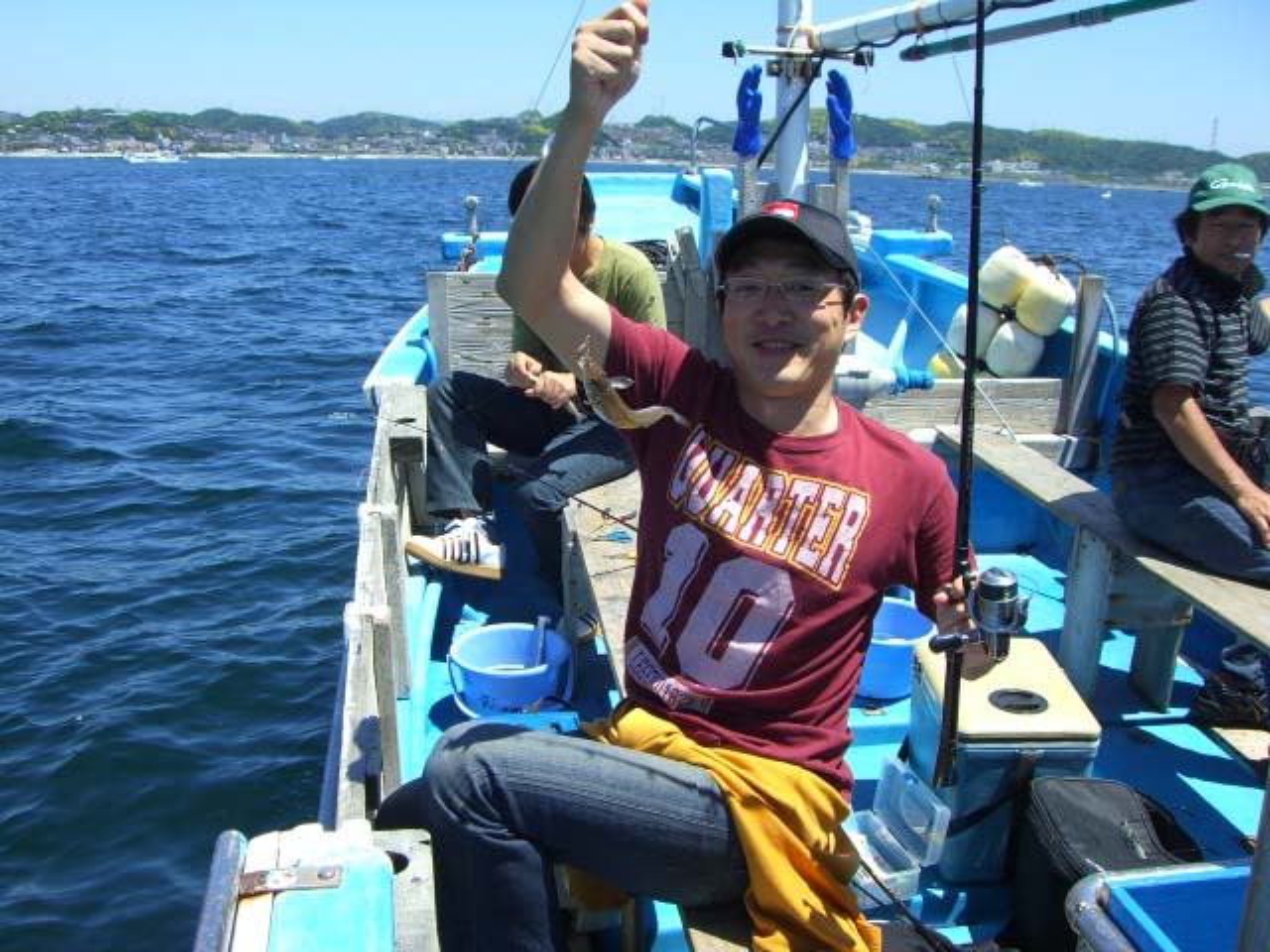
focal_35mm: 38
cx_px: 635
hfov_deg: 49.0
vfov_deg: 37.7
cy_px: 476
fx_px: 1394
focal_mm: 6.2
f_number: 4.3
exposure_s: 1/500
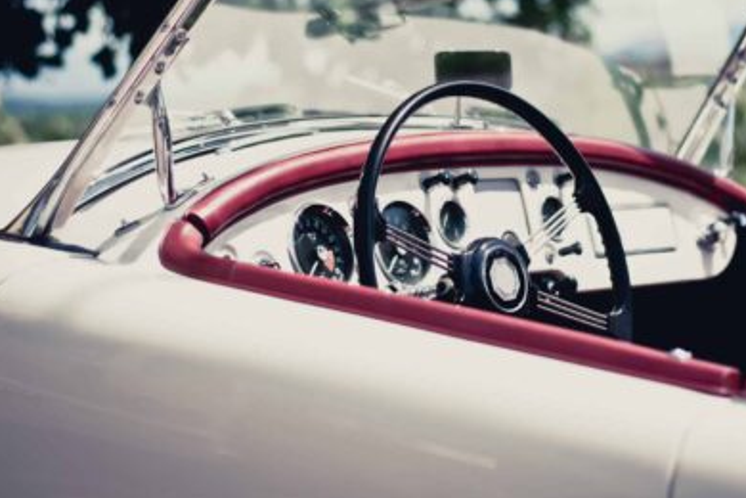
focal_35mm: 100
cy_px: 173
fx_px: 2072
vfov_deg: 13.7
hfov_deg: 20.3
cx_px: 490
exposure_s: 1/8000
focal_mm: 50
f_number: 2.2
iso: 200
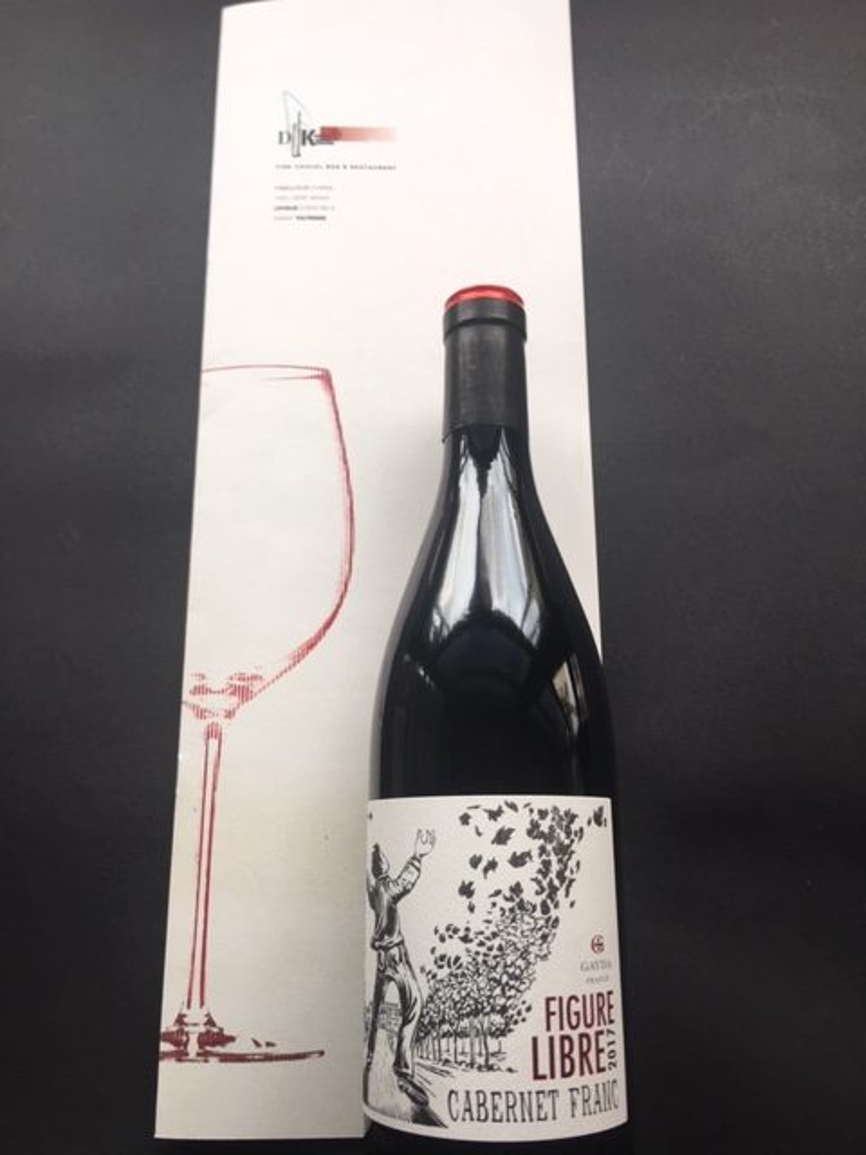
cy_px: 578
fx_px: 967
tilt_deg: -74.0
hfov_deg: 48.2
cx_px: 433
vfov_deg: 61.7
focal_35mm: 29
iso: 32
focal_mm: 4.15
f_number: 2.2
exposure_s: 1/100
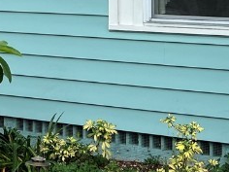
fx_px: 748
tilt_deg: +2.3
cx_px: -20
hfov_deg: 16.9
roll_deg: -0.8
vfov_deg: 12.5
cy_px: -77
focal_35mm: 113
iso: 50
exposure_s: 1/1808
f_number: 1.5
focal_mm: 5.7
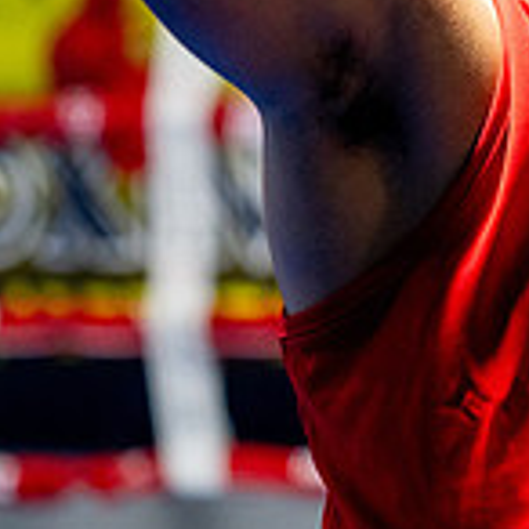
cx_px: 670
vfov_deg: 8.5
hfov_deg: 8.5
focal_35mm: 203
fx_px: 3510
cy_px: -139
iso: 4000
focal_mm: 60
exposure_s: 1/1000
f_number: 2
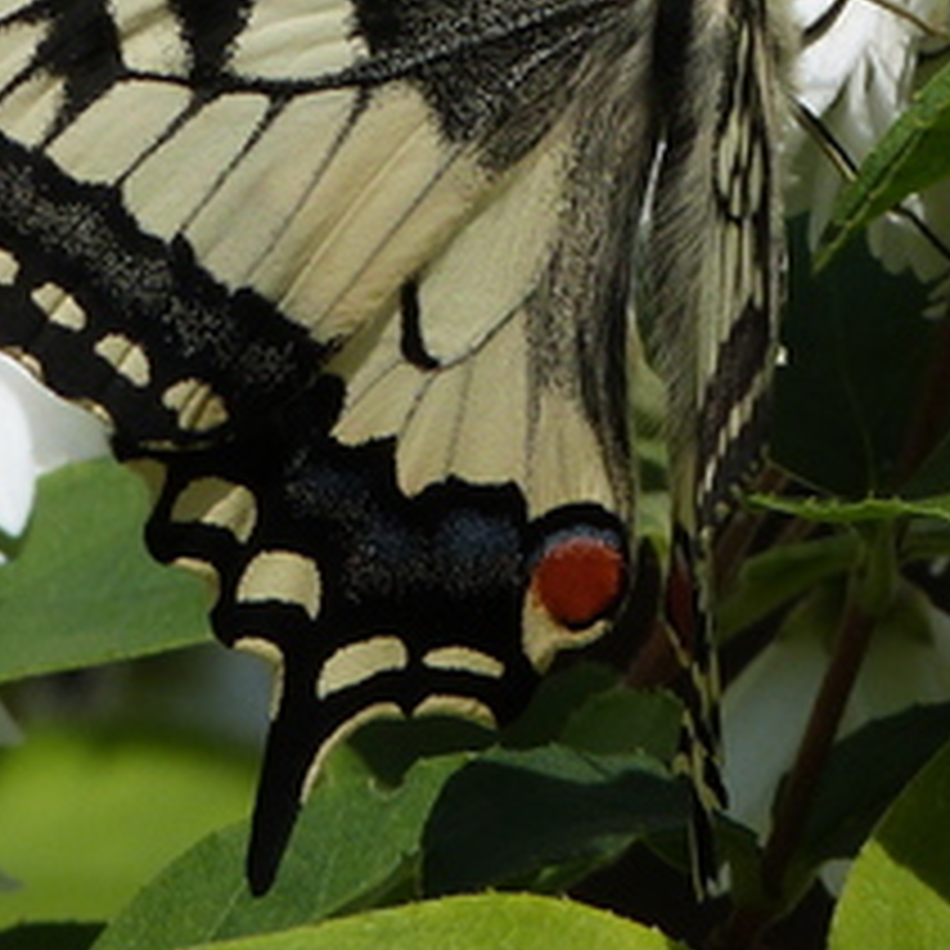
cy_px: 374
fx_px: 44897
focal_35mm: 1446
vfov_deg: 1.2
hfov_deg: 1.2
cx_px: 2
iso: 100
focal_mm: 72.8
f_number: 5.6
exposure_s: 1/800
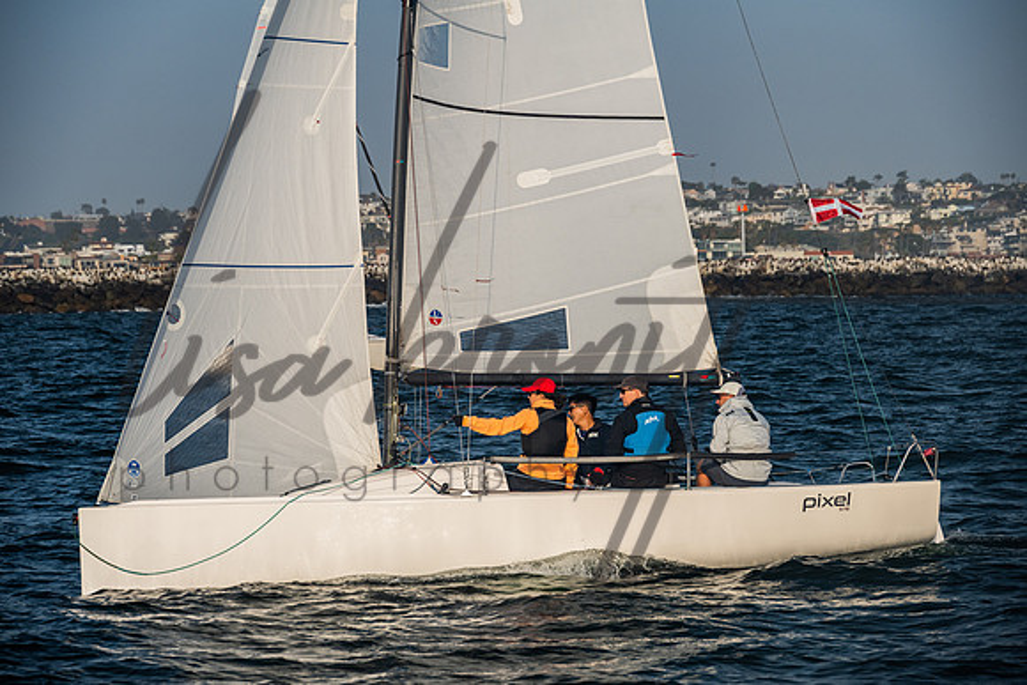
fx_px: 4423
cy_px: 342
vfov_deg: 8.9
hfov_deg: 13.2
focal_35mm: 155
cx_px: 514
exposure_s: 1/1000
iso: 400
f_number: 8
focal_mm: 155
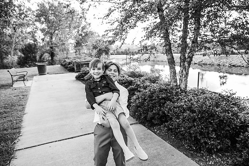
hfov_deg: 73.7
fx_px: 166
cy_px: 83
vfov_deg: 53.2
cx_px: 124
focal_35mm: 24
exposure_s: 1/200
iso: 320
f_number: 3.2
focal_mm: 24
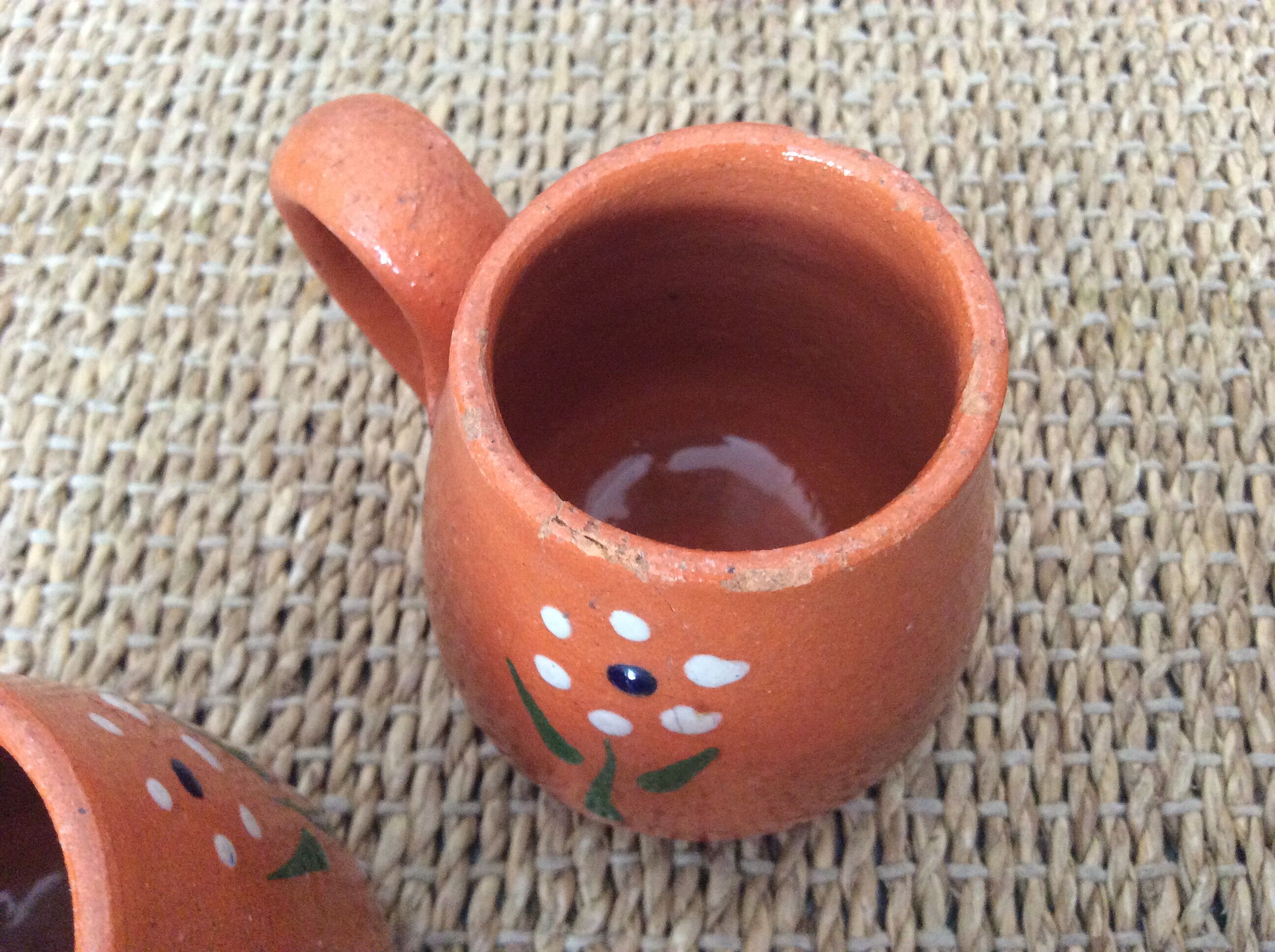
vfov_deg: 44.1
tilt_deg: -63.7
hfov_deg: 56.9
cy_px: 476
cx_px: 638
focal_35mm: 32
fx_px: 1177
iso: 320
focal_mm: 3.3
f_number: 2.4
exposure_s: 1/25
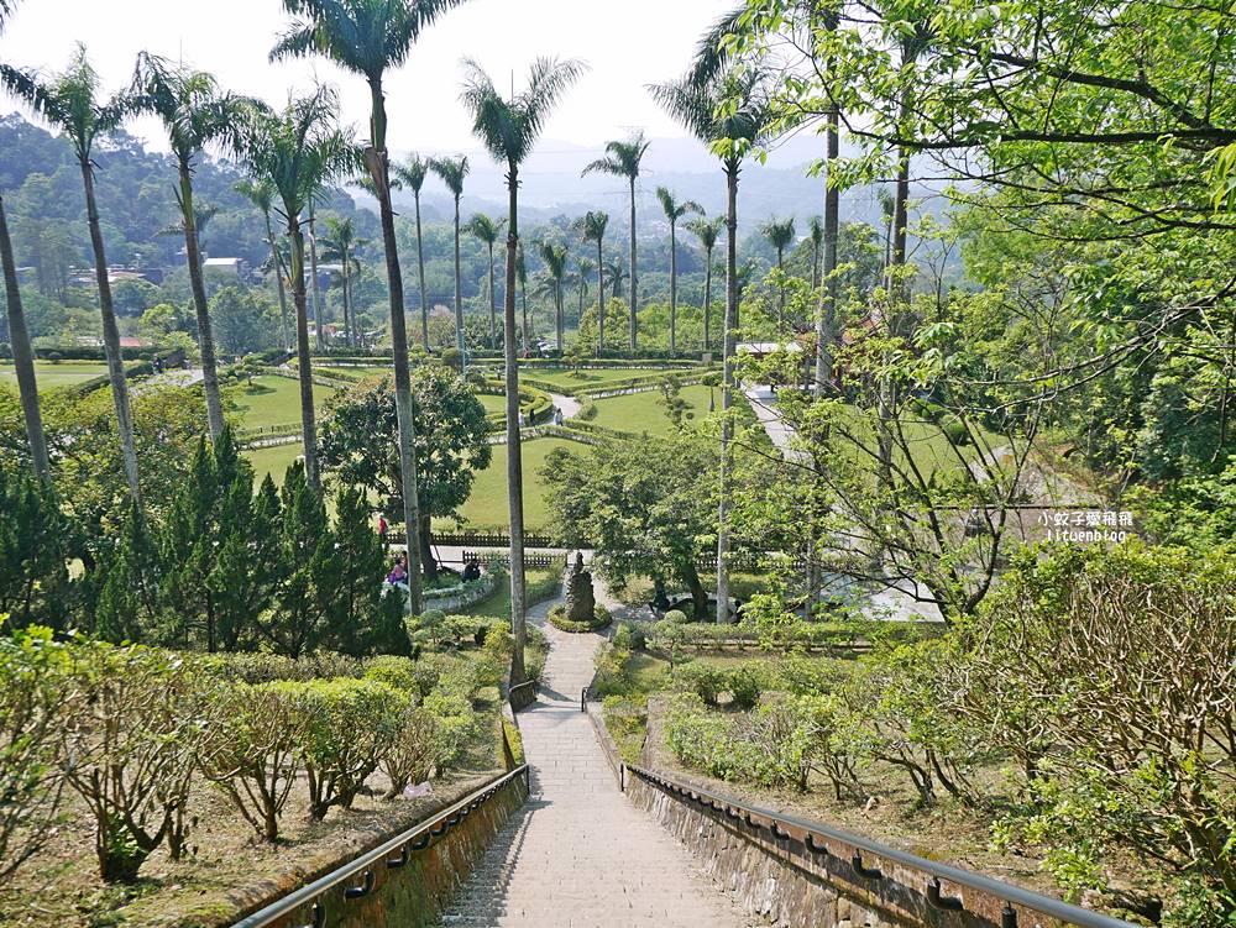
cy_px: 464
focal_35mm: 28
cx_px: 618
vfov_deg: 49.8
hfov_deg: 63.4
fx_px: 1000
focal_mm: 14
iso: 200
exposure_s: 1/640
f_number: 4.5
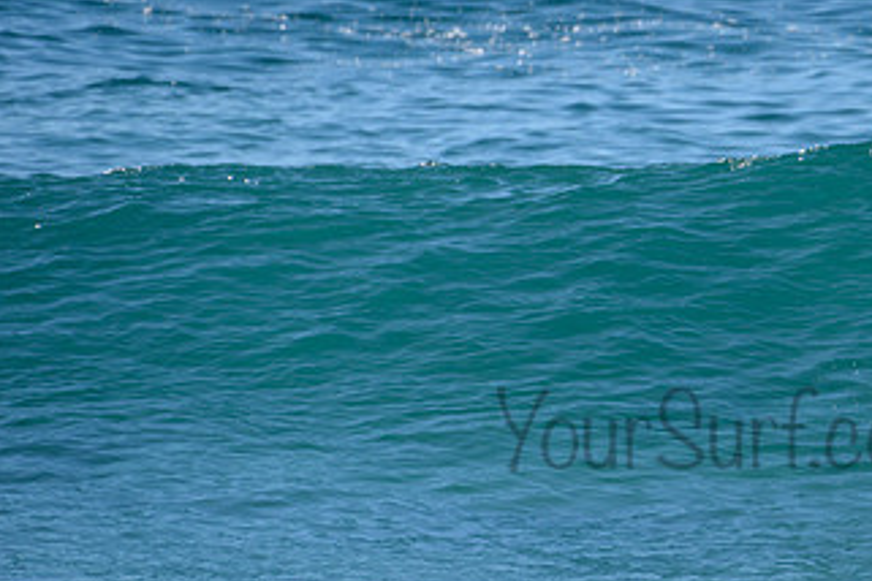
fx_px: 26836
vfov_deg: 1.2
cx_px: 955
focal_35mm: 1108
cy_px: 328
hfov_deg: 1.9
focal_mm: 500
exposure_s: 1/2000
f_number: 5.6
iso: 180
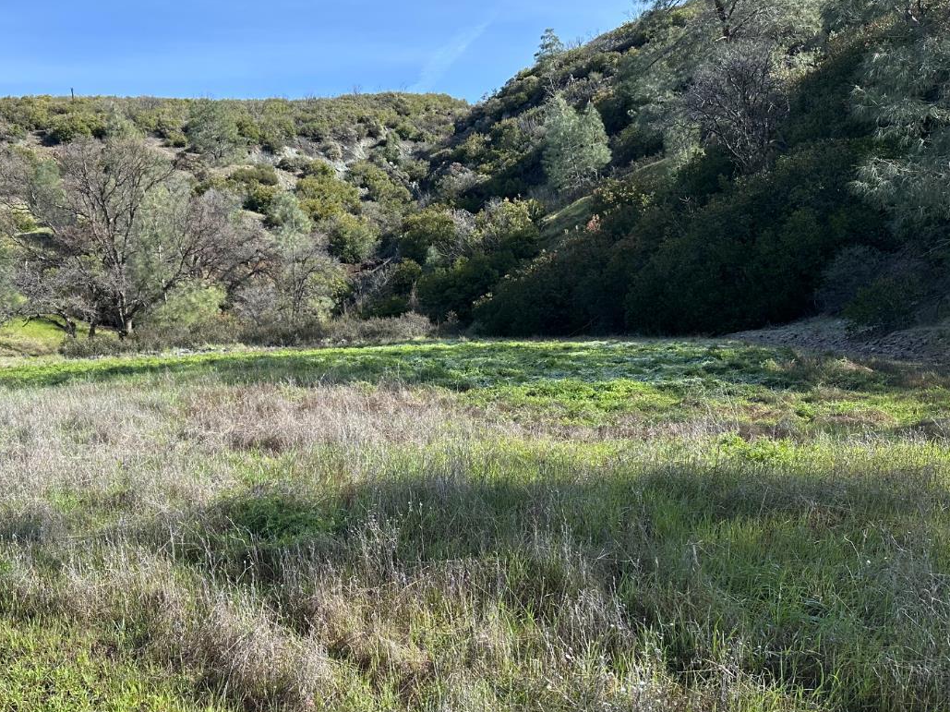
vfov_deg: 40.6
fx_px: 960
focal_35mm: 35
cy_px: 398
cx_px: 286
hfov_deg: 51.3
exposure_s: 1/2070
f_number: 1.78
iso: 80
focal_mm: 6.86
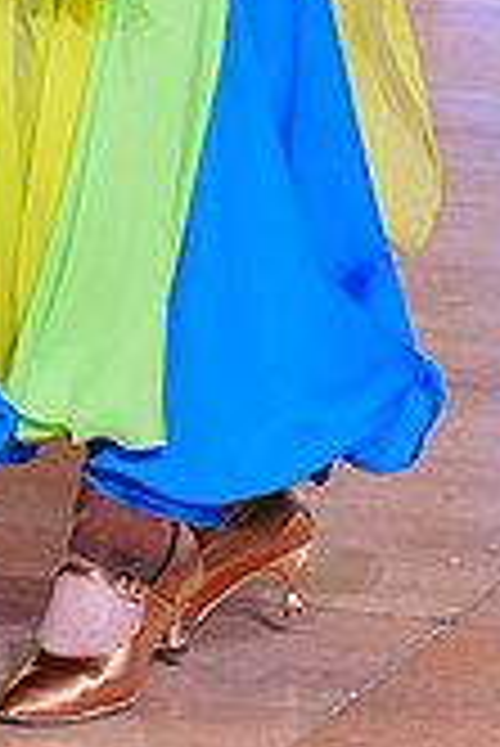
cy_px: -526
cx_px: -133
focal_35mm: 248
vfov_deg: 8.1
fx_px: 5156
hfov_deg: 5.5
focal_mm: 71
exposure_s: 1/250
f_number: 7.1
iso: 4000
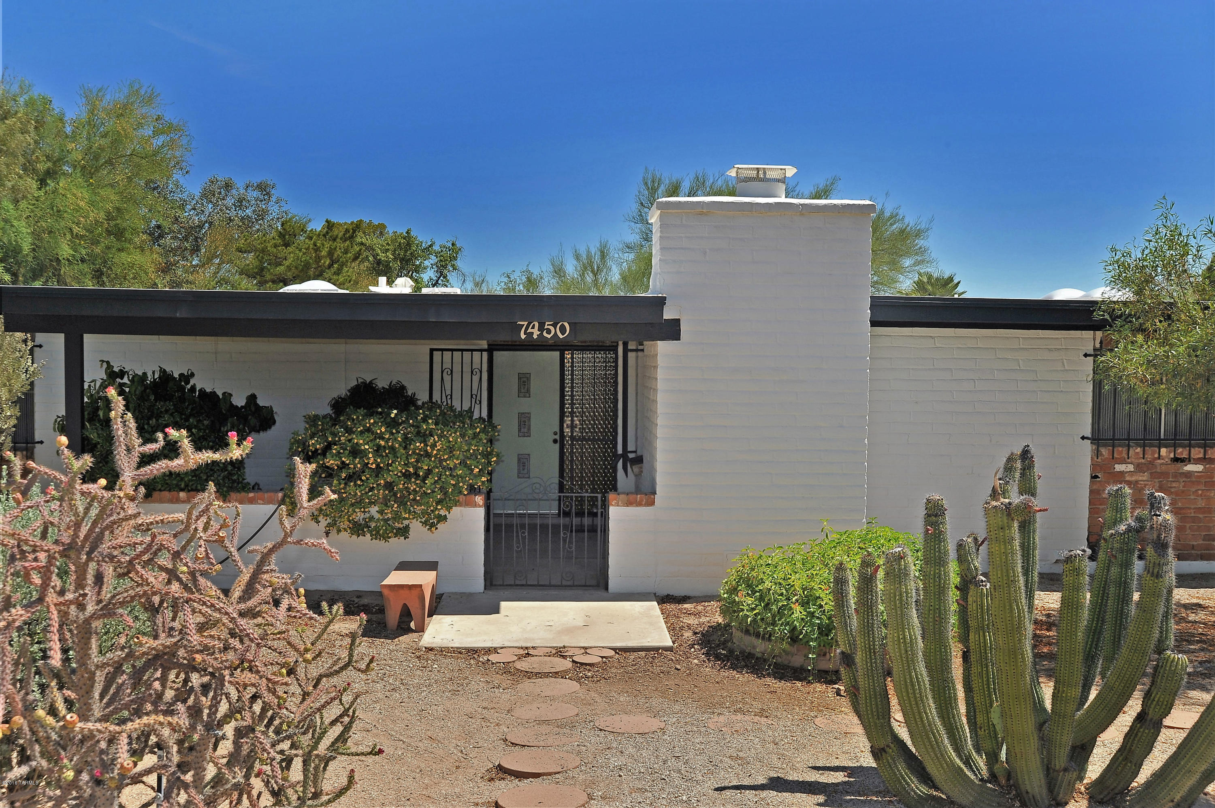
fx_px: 1180
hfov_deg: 54.5
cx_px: 608
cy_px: 404
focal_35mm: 35
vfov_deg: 37.8
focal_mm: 35
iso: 320
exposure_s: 1/320
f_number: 14
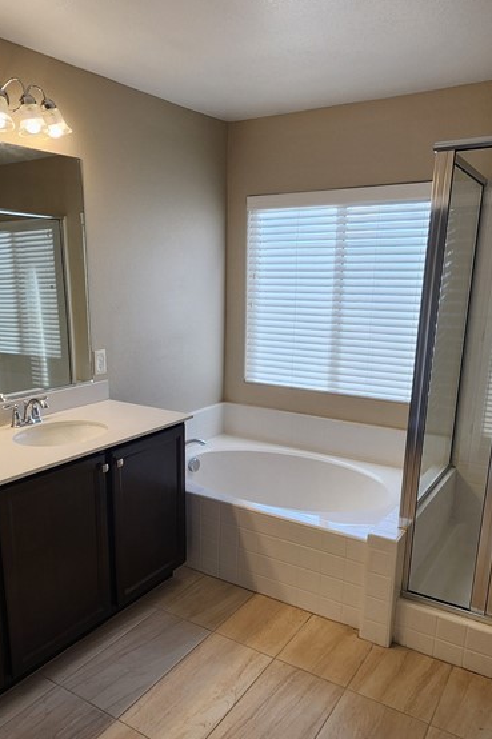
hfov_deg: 51.0
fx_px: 513
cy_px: 419
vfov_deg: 71.2
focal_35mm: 25
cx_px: 204
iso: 50
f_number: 2.2
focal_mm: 2.2
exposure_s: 1/162
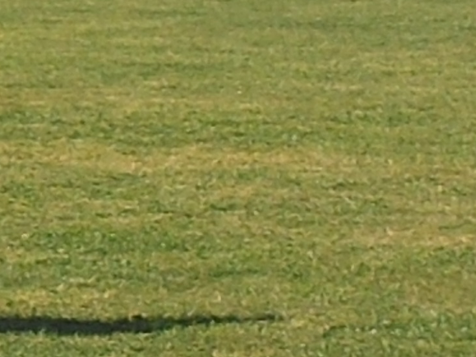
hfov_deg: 5.1
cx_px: -4
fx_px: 5296
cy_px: -140
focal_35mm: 385
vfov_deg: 3.9
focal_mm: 24.39
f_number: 15
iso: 400
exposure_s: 1/250
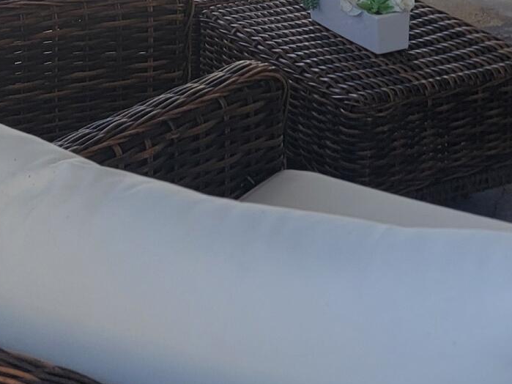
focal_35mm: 103
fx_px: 1523
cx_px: 443
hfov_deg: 18.8
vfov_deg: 13.2
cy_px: -260
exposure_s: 1/120
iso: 20
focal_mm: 6.7
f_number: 1.8
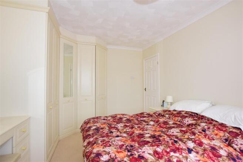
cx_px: 122
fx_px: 101
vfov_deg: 77.3
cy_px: 81
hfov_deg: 100.4
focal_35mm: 15
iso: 400
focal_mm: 10
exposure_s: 1/15
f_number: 5.6
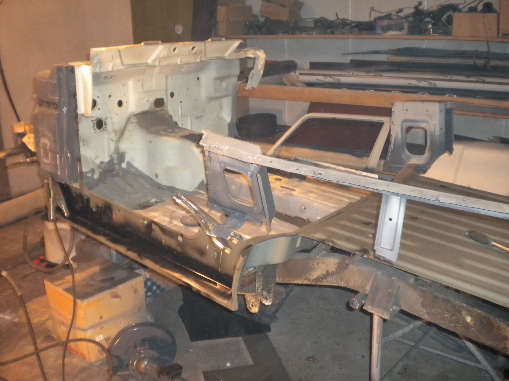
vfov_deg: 39.7
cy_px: 192
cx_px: 249
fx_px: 529
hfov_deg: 51.4
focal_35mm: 36
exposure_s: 1/30
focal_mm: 6.3
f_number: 3.1
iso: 400
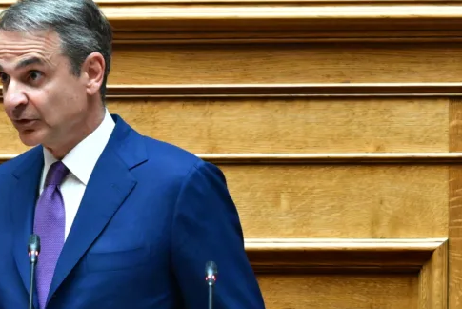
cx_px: 49
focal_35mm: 633
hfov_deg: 3.3
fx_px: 8128
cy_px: 167
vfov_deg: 2.2
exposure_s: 1/500
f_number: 5
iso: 8000
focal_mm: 200
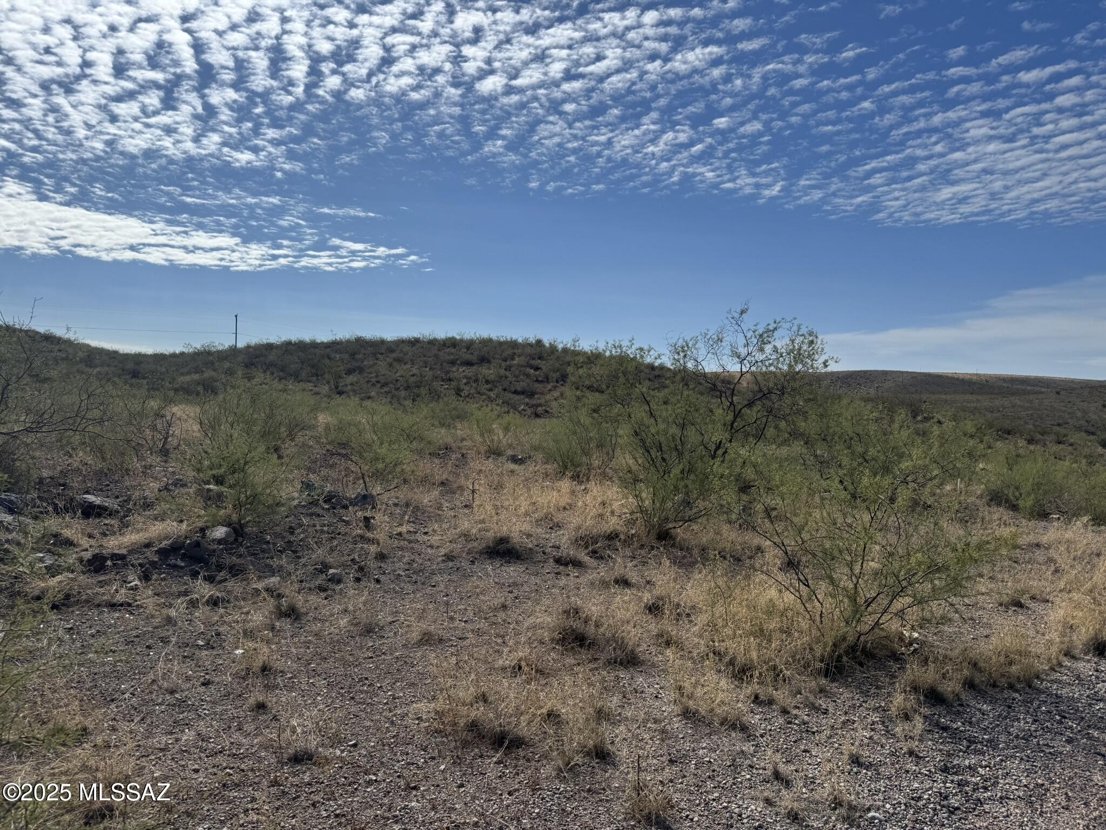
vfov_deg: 56.8
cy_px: 415
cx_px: 553
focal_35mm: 24
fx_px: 767
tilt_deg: -1.7
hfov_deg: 71.6
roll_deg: +1.2
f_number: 1.78
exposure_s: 1/10417
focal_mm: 6.76
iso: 80
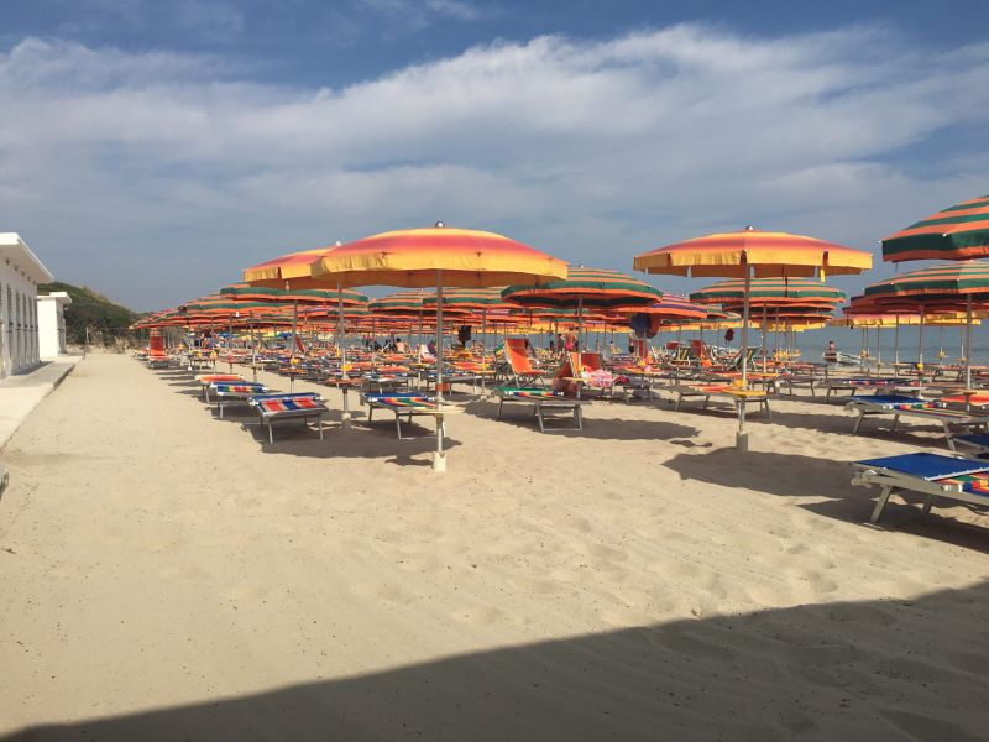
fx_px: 829
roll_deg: +1.1
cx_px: 494
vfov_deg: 48.2
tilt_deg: -0.2
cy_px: 371
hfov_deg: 61.7
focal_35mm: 29
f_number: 2.2
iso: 25
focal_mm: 4.15
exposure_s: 1/2653
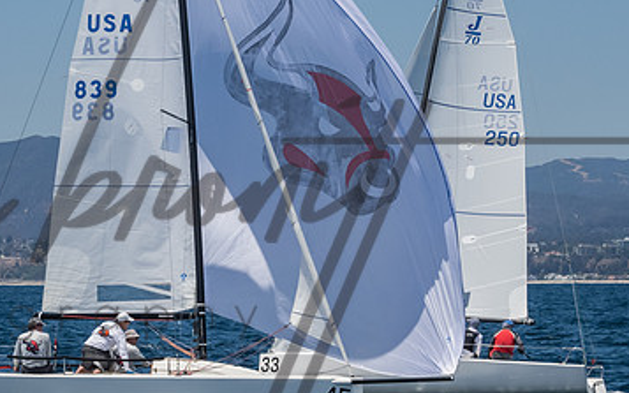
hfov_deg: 10.7
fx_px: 3342
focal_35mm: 195
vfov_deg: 6.7
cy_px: 216
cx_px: 204
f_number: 14
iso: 640
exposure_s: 1/1000
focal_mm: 70
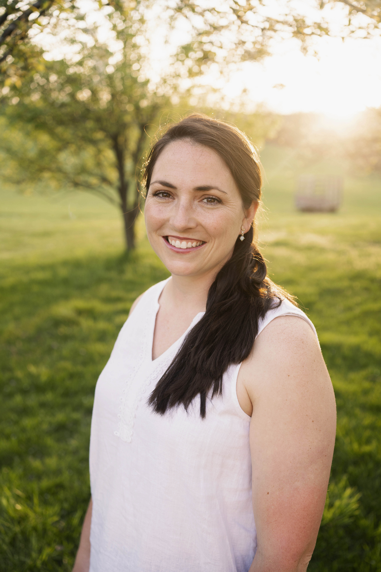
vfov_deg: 54.4
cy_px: 286
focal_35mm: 35
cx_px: 190
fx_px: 556
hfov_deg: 37.9
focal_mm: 35
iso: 200
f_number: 3.2
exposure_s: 1/400
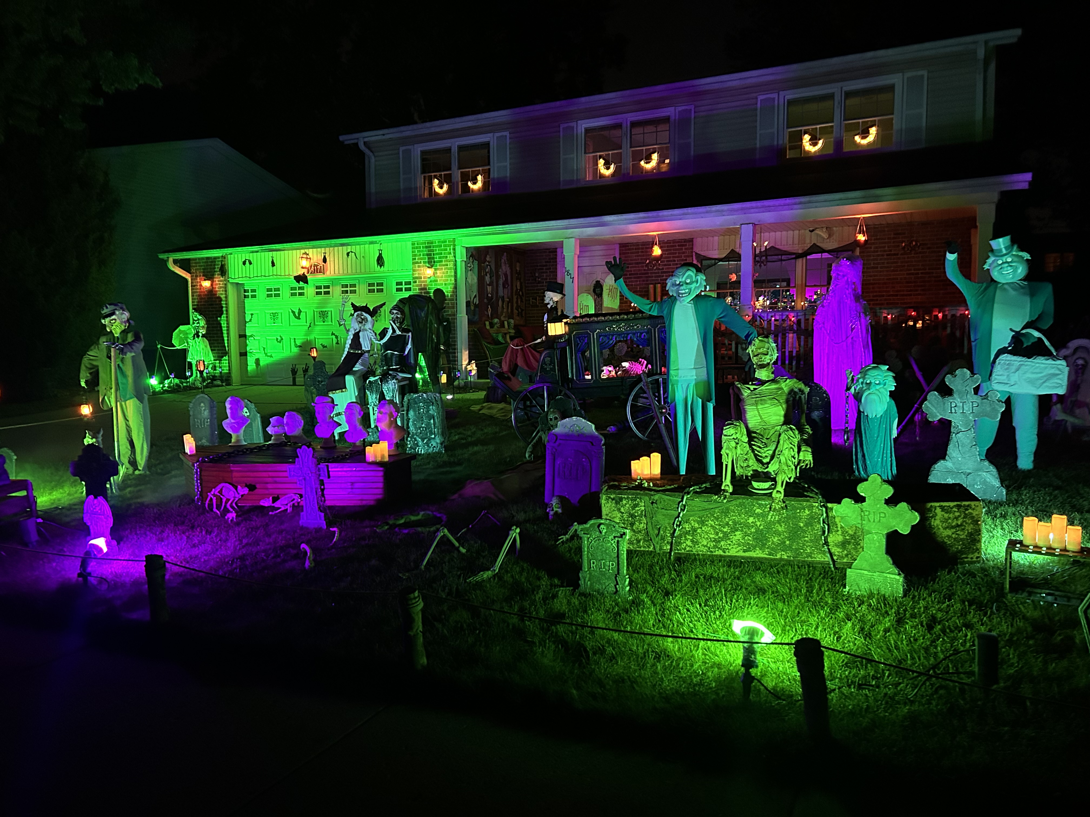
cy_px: 408
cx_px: 545
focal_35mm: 26
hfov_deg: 67.3
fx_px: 819
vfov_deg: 53.1
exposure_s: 1/29
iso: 640
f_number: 1.5
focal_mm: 5.7
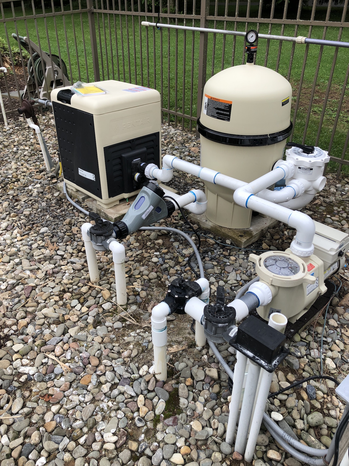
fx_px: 376
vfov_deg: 63.4
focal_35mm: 28
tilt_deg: -31.1
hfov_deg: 49.7
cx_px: 174
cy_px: 233
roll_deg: -1.3
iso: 20
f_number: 1.8
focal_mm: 3.99
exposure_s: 1/704
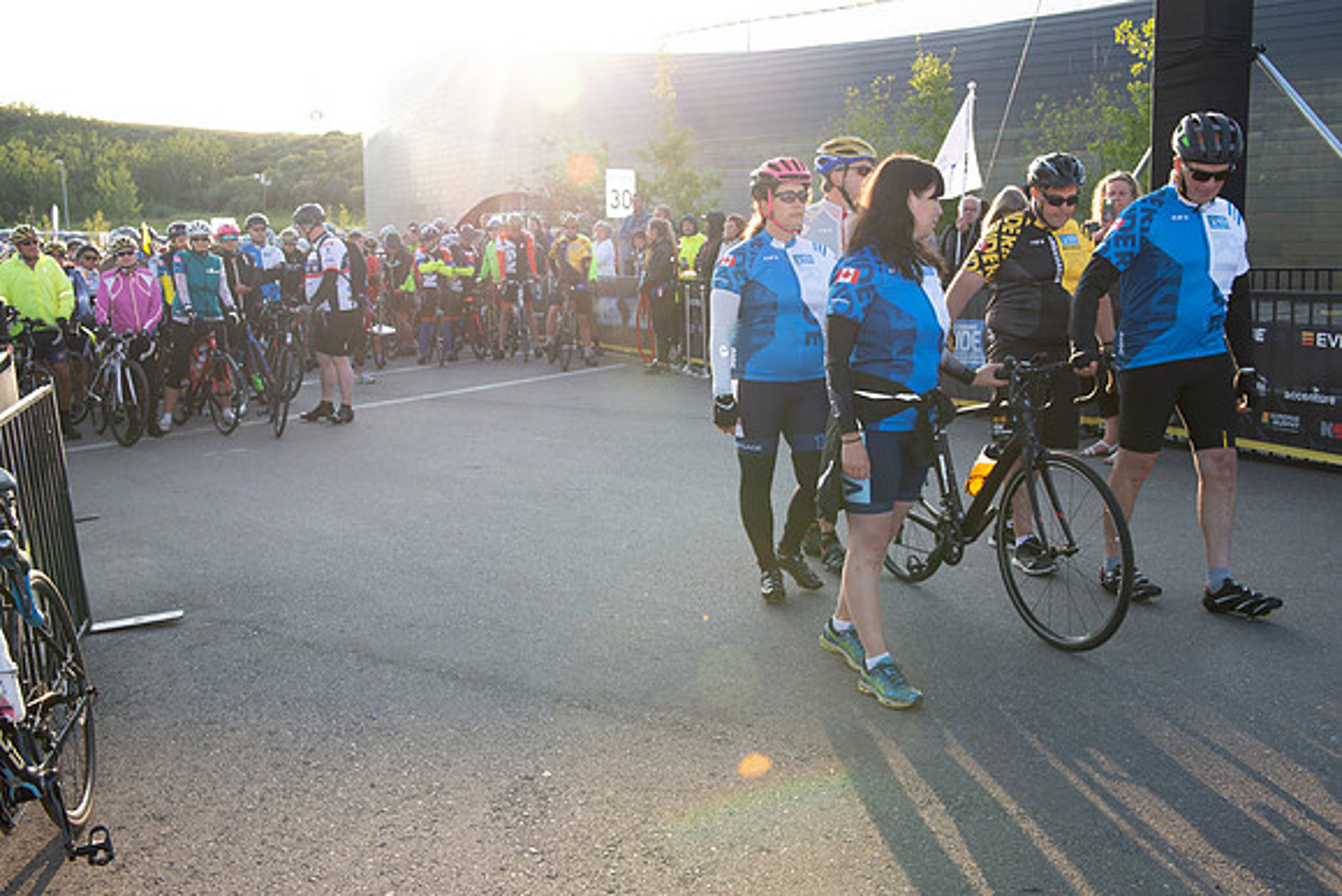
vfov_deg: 37.9
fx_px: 1305
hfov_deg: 54.4
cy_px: 448
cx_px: 671
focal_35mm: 35
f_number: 8
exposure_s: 1/100
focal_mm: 35
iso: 200
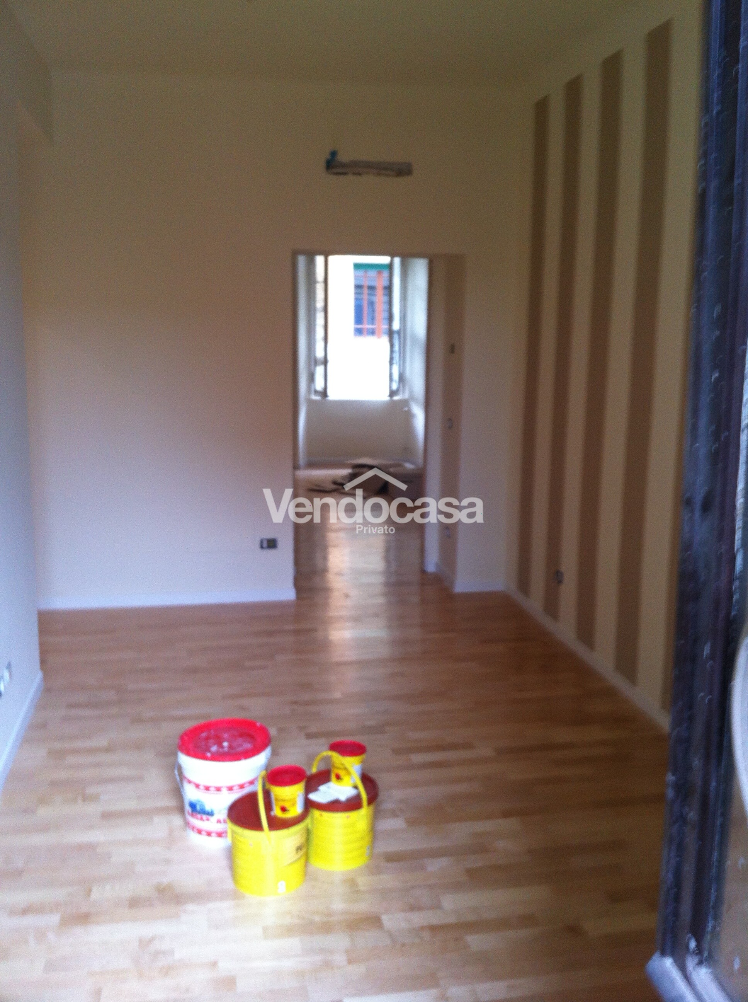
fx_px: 1011
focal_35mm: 35
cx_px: 374
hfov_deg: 40.6
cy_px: 501
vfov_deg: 52.7
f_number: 2.8
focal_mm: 3.85
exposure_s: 1/15
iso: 80
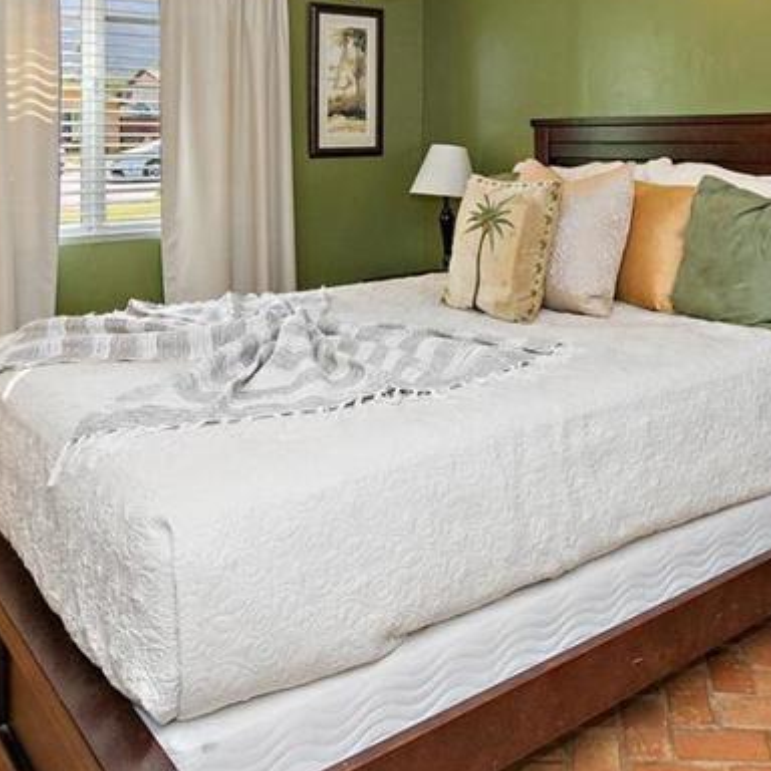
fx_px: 857
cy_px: 176
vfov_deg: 46.4
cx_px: 514
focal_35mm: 34
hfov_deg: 47.7
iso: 125
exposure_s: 1/60
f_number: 4.5
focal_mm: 10
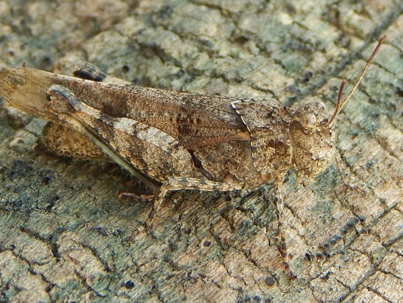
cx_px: 182
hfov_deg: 12.2
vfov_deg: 9.2
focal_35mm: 162
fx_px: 1886
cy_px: 102
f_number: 4.5
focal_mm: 18.7
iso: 125
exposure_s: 1/60
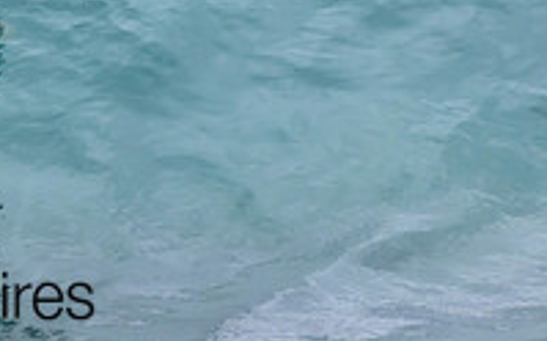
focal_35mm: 2969
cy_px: -161
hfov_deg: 0.7
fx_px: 44223
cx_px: -118
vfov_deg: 0.4
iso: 2500
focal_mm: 1000
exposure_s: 1/2000
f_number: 11
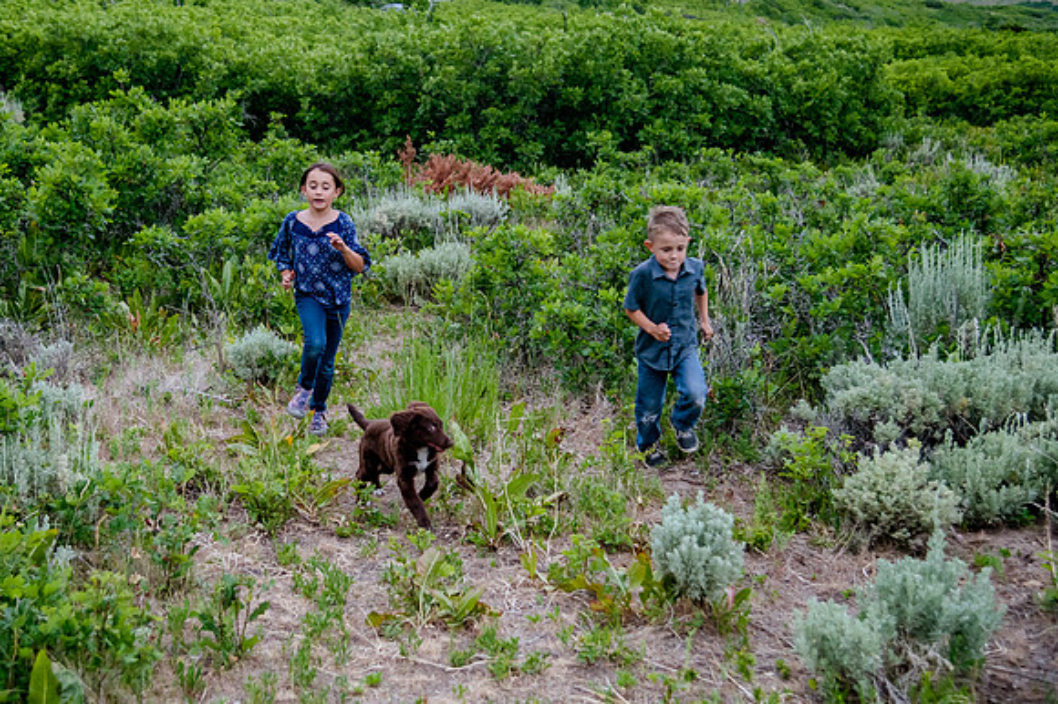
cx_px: 415
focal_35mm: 49
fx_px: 1427
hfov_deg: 40.5
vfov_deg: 27.7
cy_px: 320
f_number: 4
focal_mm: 40
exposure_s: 1/200
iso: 2500
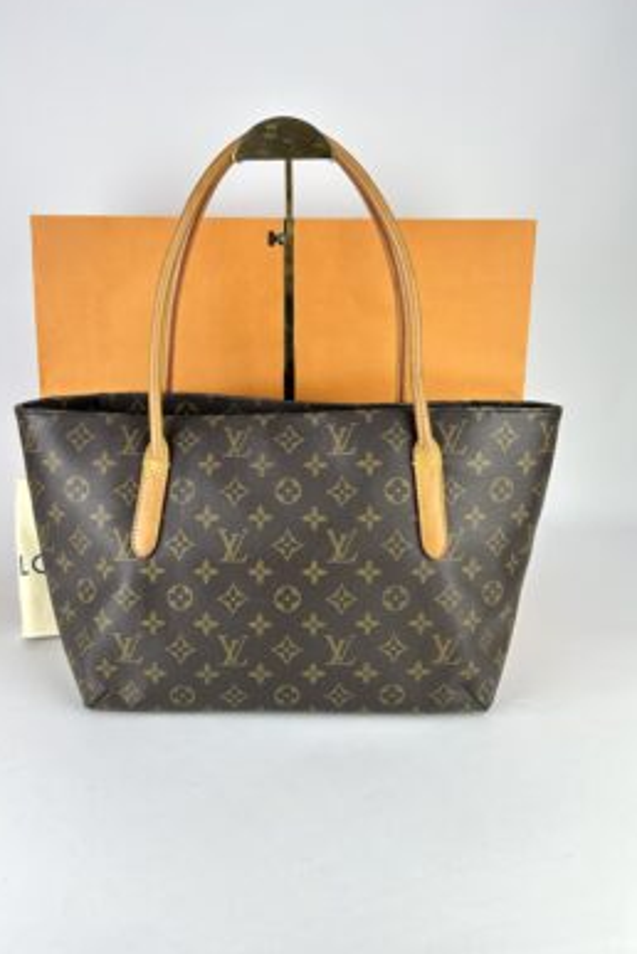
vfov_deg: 65.4
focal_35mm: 28
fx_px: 742
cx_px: 279
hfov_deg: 46.4
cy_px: 462
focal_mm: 5.7
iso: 32
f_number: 1.5
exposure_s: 1/121
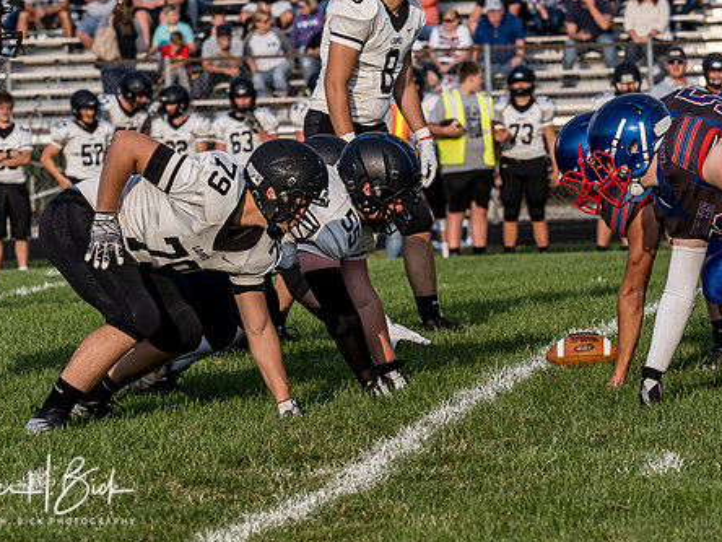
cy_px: 198
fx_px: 6195
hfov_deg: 6.7
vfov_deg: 5.0
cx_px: 340
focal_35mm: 297
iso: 320
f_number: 4.5
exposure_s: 1/1600
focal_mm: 106
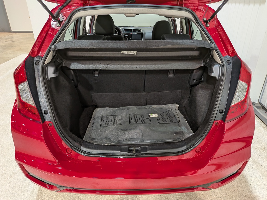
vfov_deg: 56.8
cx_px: 134
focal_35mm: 24
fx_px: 185
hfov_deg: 71.6
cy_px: 100
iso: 31
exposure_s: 1/24
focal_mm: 4.53
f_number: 1.7
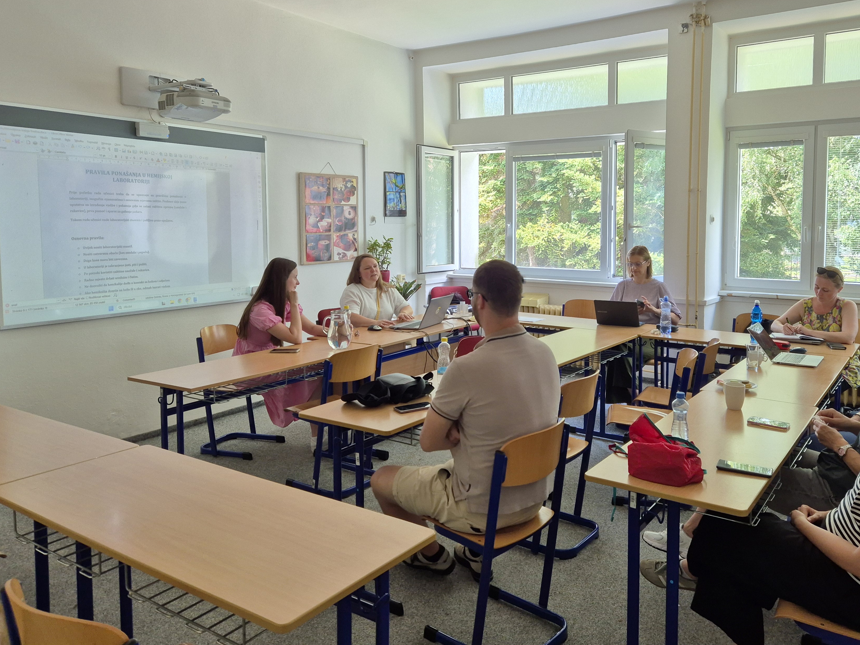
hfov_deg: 63.0
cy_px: 255
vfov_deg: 49.4
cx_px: 505
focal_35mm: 28
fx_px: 696
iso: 100
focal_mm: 5.4
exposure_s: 1/120
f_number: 1.8
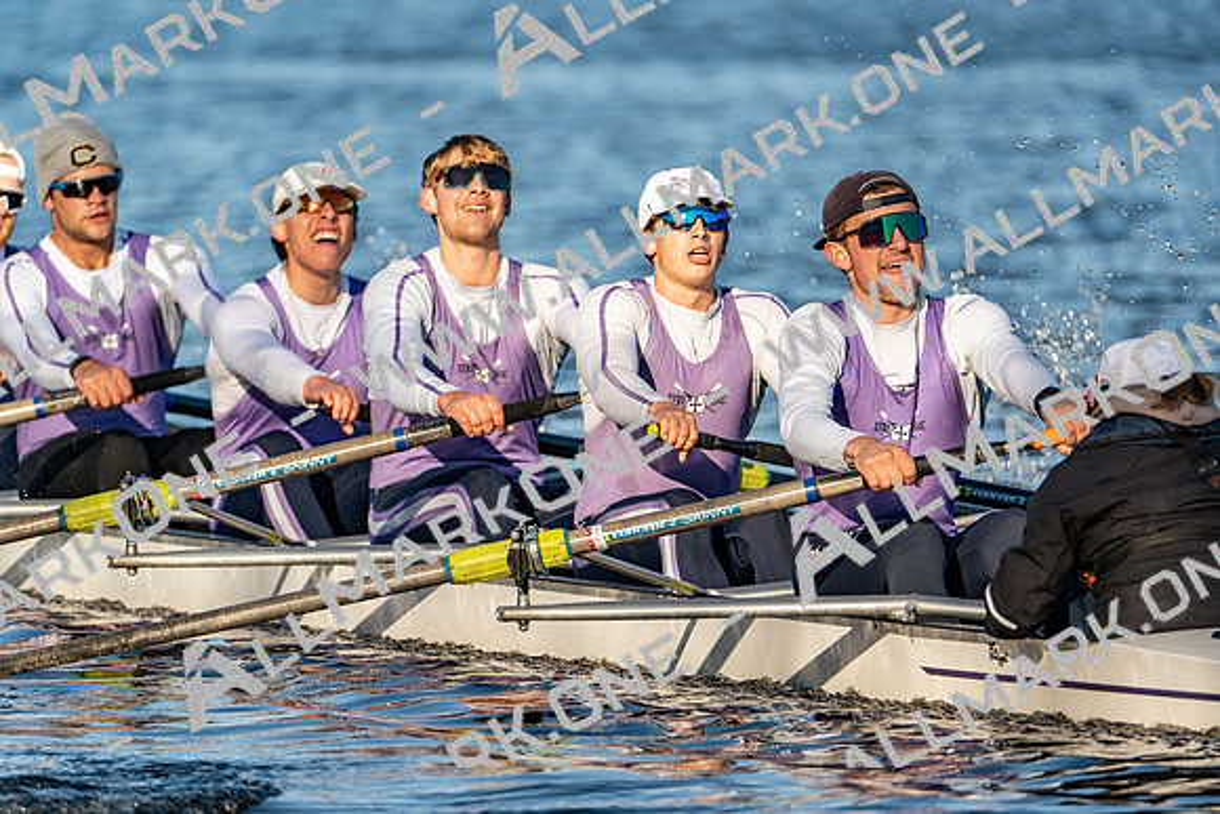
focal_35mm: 600
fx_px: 20337
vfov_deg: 2.3
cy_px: 407
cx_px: 610
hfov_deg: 3.4
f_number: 6.3
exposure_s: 1/2000
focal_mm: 600
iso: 500
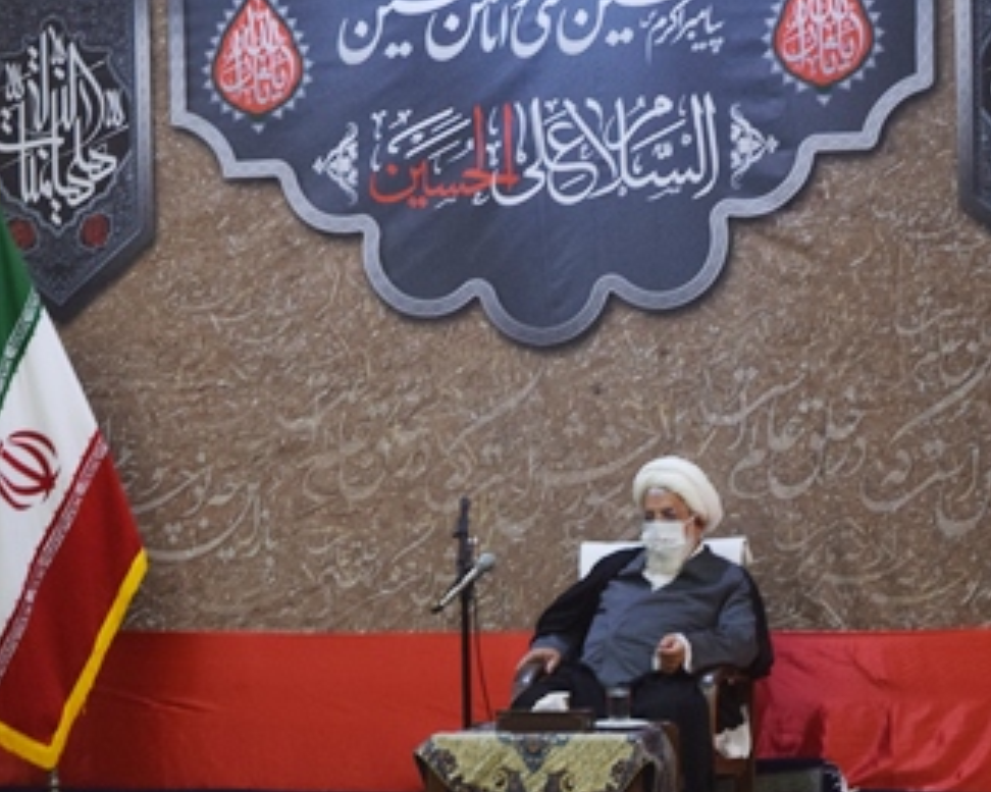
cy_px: 433
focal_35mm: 153
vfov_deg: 10.1
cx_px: 138
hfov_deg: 12.5
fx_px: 4484
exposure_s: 1/80
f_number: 5.6
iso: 1000
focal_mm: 55
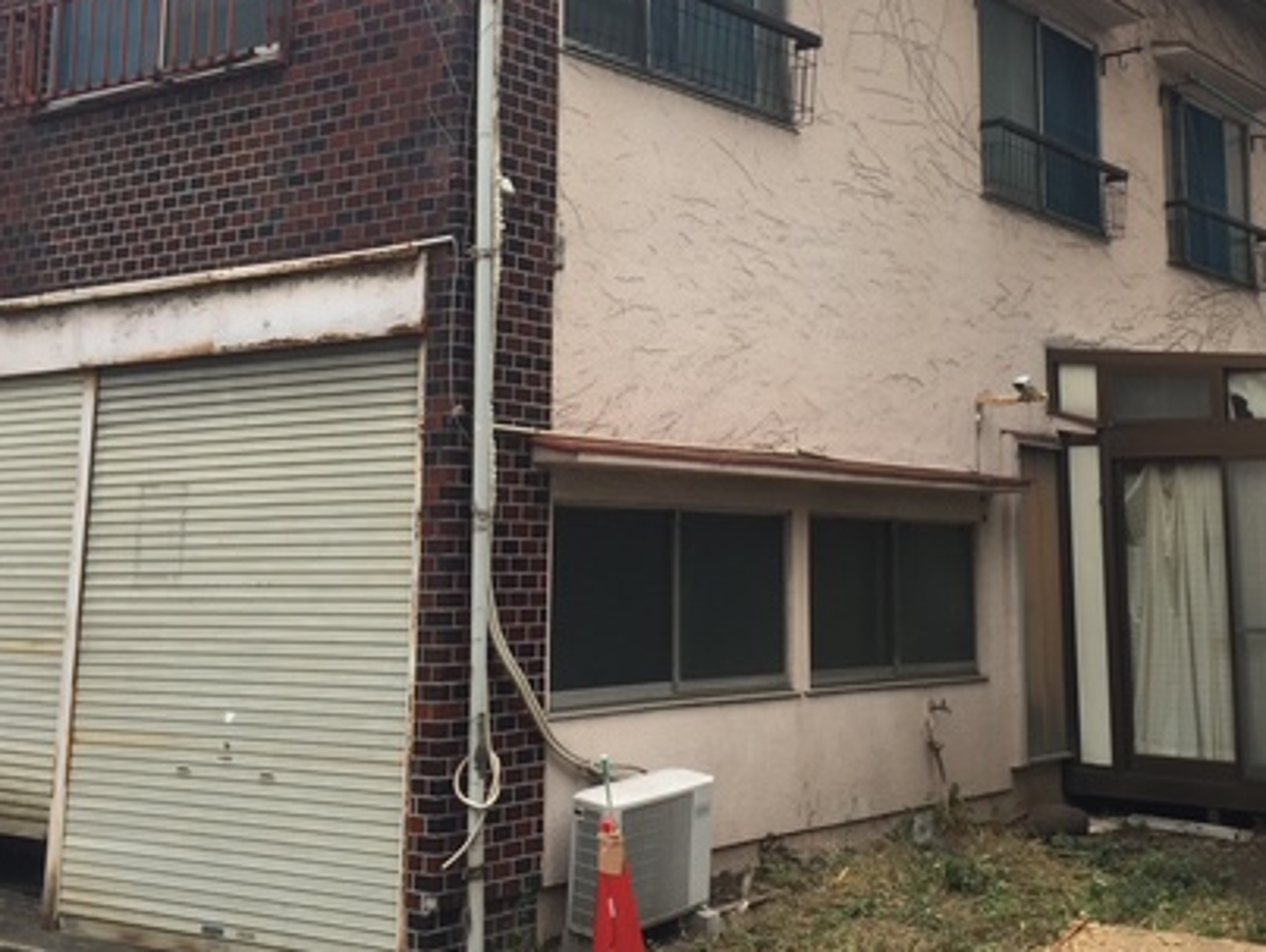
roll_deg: -1.3
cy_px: 254
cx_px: 745
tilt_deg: +10.9
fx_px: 1684
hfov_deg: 41.1
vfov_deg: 31.1
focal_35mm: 46
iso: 32
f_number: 2.2
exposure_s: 1/373
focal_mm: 4.15
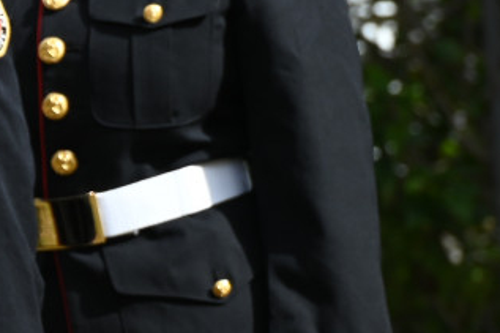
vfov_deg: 2.9
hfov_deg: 4.3
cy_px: -19
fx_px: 6621
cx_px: -615
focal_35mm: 477
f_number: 6.3
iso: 100
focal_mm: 105
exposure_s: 1/250
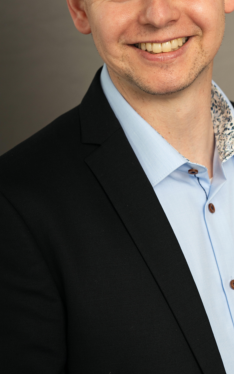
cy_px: 119
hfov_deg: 9.7
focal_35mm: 135
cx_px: 164
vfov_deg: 15.4
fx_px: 1378
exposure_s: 1/160
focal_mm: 85
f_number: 5
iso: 250
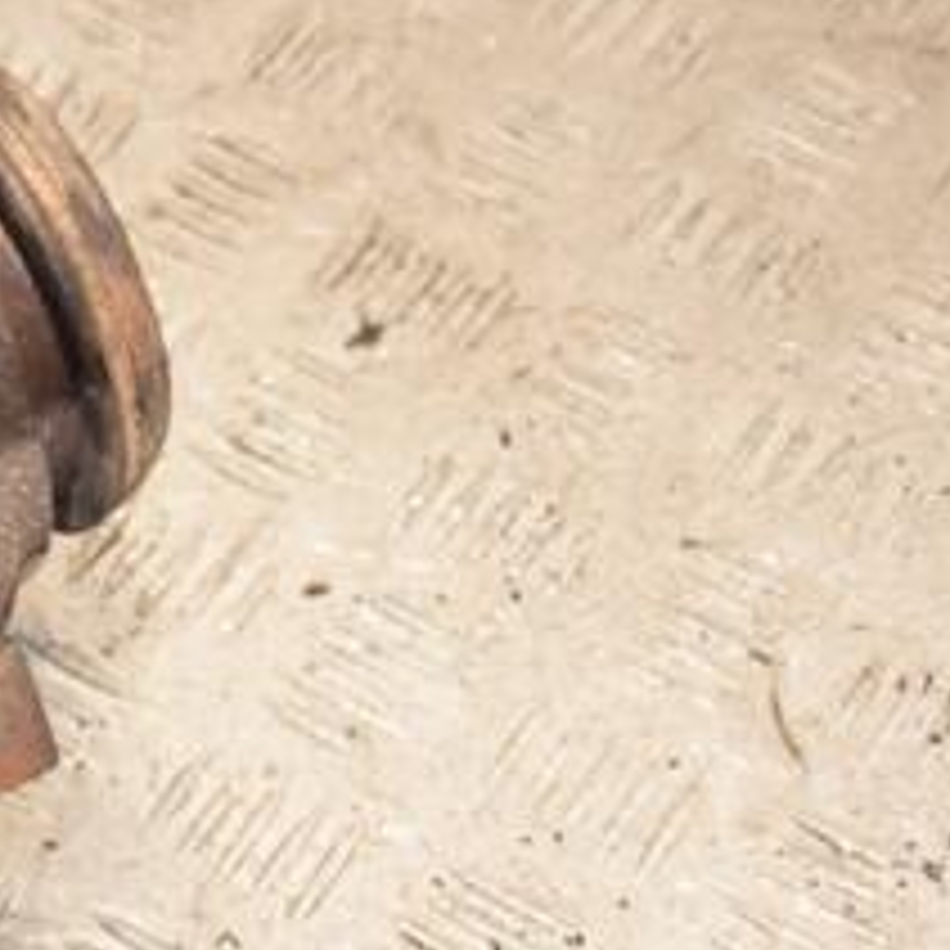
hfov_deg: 13.6
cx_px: -315
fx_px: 3819
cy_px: 630
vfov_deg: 14.2
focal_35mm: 123
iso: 800
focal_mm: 34
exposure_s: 1/200
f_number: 5
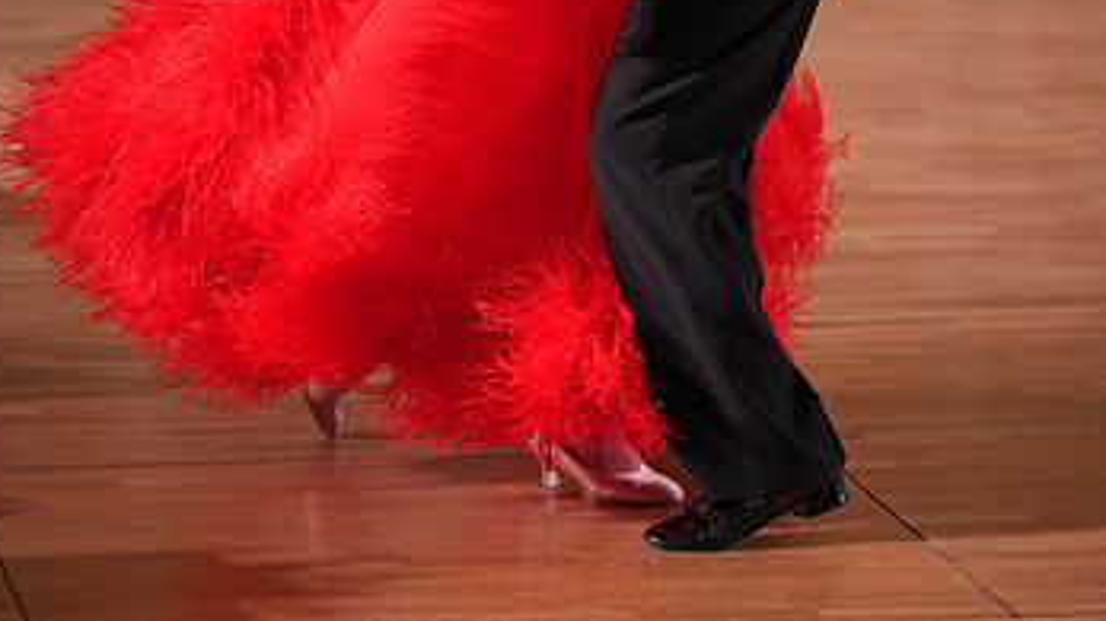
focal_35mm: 219
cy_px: -293
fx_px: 6421
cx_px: 569
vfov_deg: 5.5
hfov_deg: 9.8
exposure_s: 1/500
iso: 1600
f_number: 2.8
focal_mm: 125
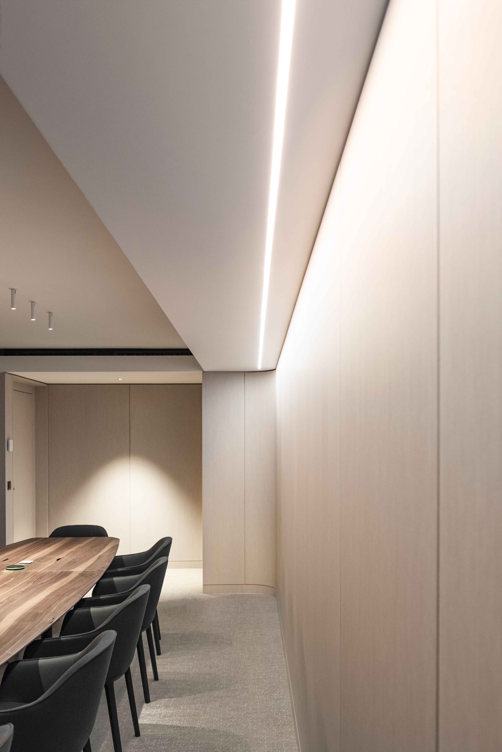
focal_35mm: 32
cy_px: 376
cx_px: 251
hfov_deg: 41.1
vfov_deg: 58.7
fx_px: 669
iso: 1000
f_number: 7.1
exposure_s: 1/25
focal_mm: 32
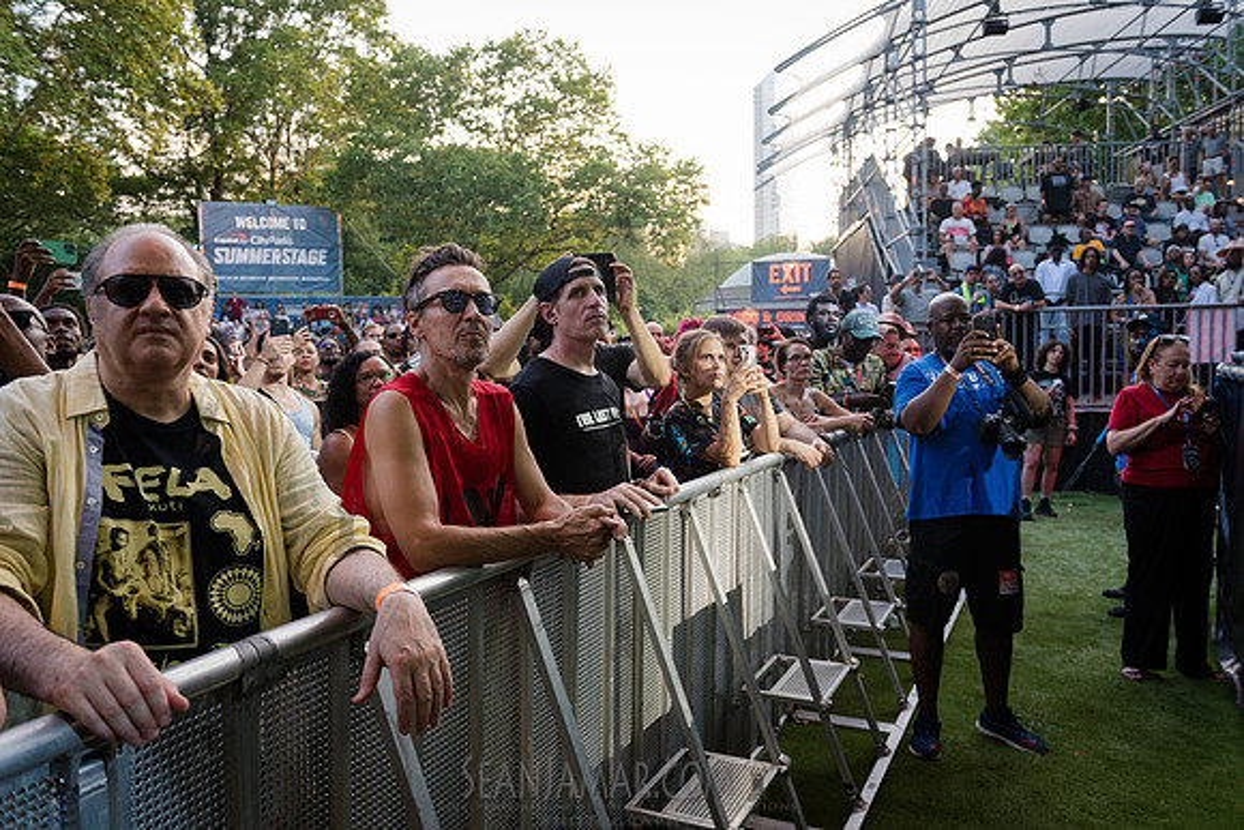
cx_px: 622
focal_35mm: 29
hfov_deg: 63.6
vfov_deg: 45.0
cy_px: 415
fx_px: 1002
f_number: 4
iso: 2000
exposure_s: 1/500
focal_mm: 29
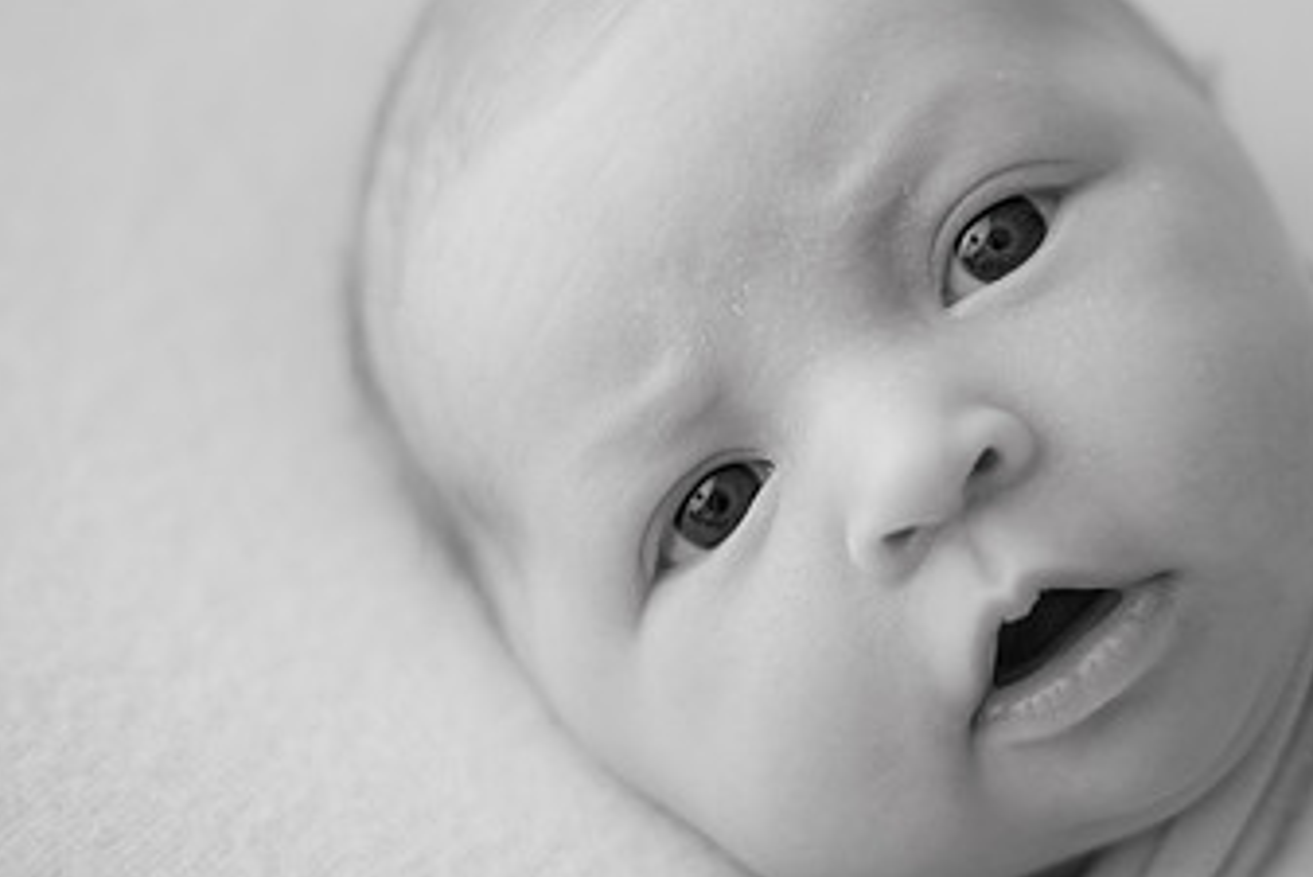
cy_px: 263
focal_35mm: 86
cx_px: 1005
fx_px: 3138
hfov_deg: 23.4
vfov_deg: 15.9
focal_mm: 50
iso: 100
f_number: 2.5
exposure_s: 1/160
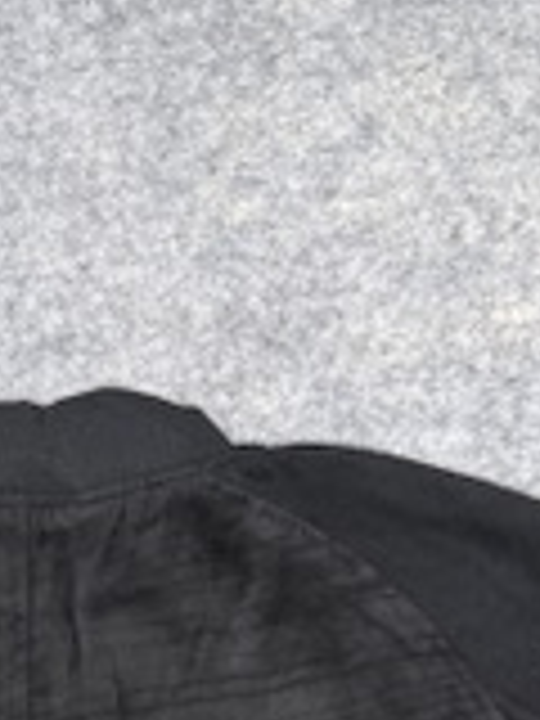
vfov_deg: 17.1
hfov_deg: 15.2
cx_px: 63
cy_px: 1256
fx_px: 1997
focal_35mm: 96
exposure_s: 1/100
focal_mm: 6.76
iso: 100
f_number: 1.78
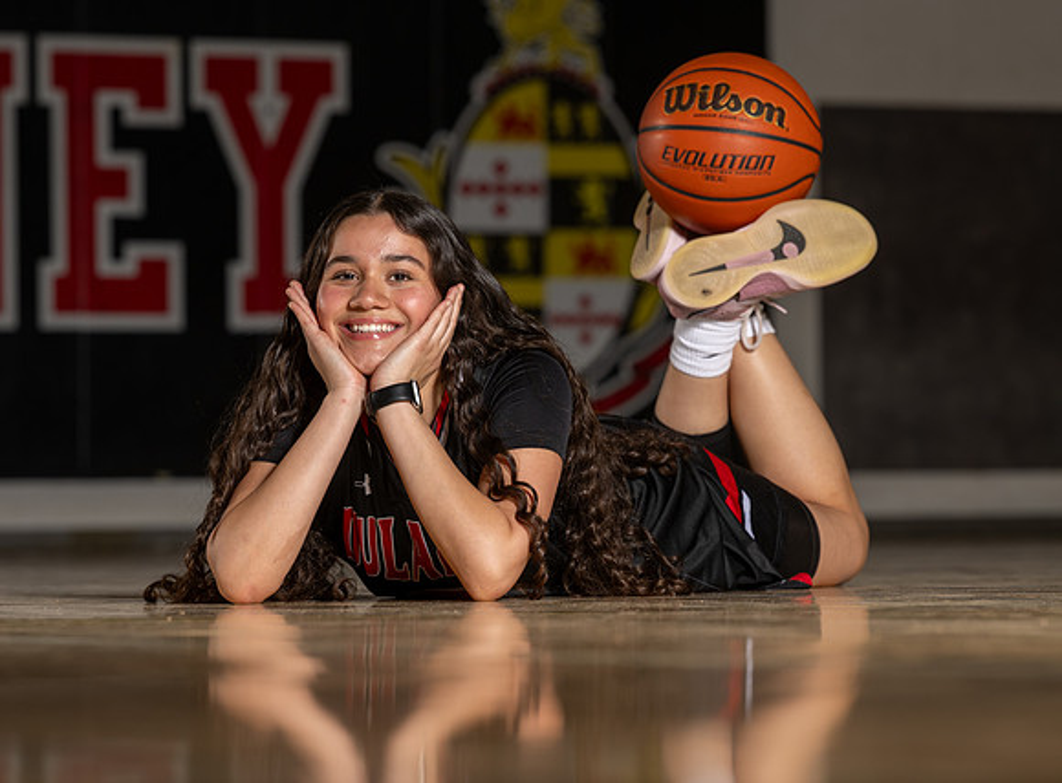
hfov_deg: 10.4
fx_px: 5861
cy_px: 447
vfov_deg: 7.6
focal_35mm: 192
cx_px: 505
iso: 80
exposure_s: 1/200
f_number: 4.5
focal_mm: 125
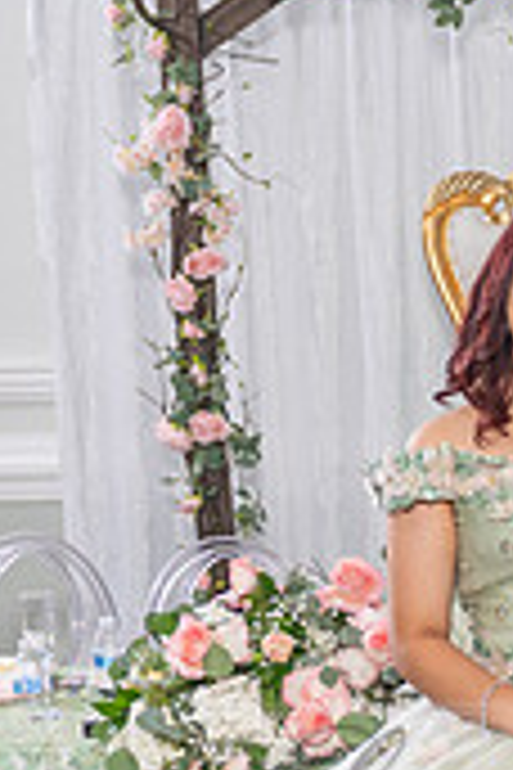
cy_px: 915
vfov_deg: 18.5
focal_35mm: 105
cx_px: 650
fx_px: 2244
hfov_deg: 12.7
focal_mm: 24
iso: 400
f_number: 3.5
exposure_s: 1/160
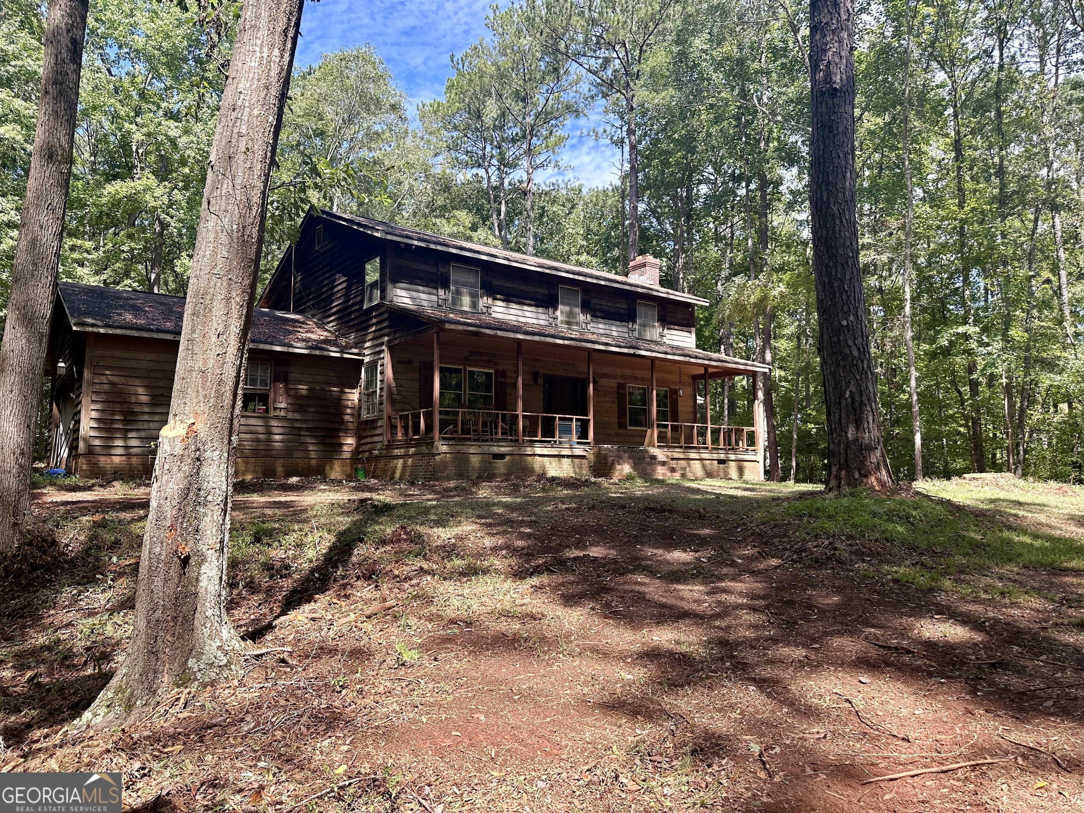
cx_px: 542
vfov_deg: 56.8
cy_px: 406
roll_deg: +0.2
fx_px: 752
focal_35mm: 24
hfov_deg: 71.6
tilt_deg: +5.8
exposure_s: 1/791
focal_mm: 6.86
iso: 80
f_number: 1.78
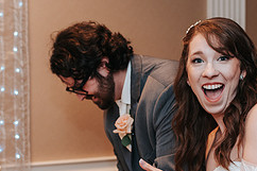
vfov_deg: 16.1
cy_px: 138
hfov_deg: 24.2
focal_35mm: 84
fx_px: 599
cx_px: 105
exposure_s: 1/160
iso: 800
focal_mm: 35
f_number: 2.8
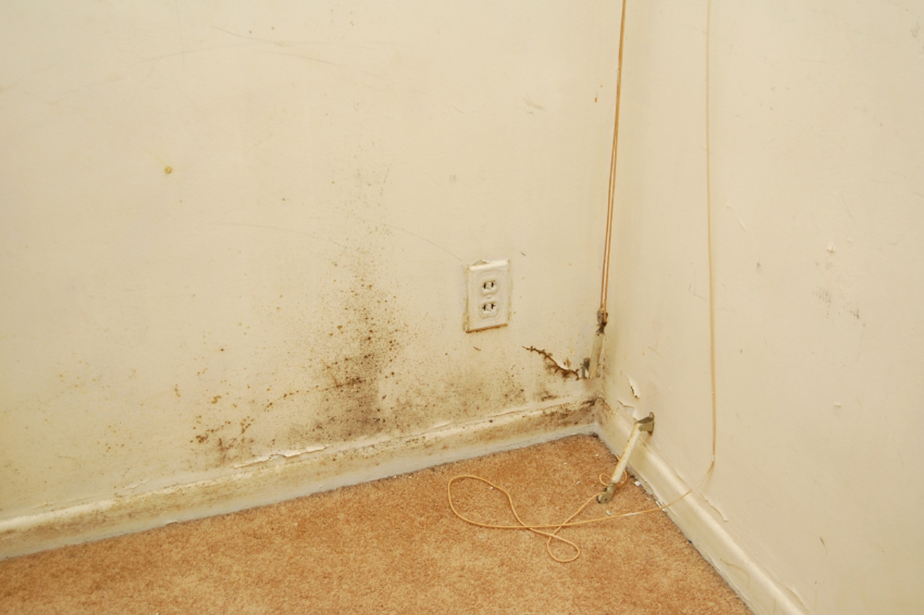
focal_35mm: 48
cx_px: 462
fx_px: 1231
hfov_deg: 41.1
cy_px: 308
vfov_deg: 28.0
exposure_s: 1/60
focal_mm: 32
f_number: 4.5
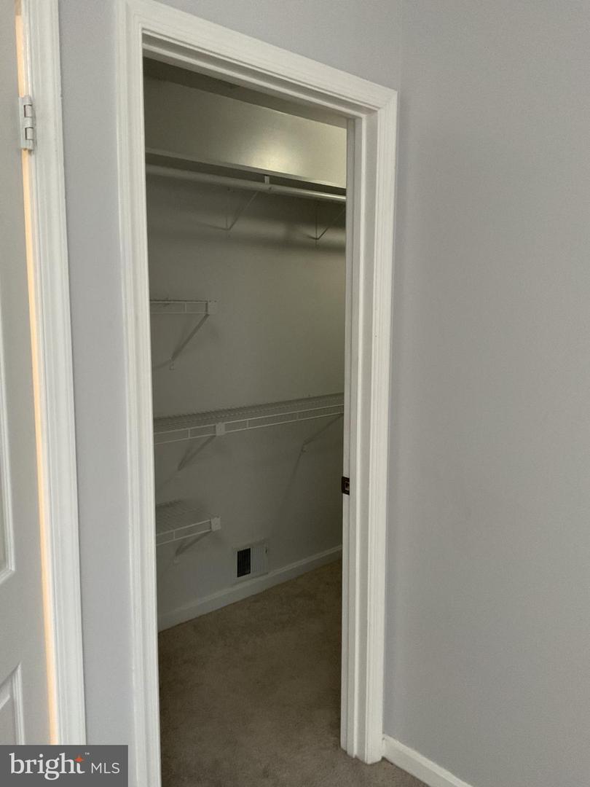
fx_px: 659
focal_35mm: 29
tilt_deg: -7.2
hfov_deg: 48.2
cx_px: 295
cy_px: 394
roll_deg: +0.6
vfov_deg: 61.7
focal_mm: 3
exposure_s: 1/40
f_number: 1.8
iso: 250
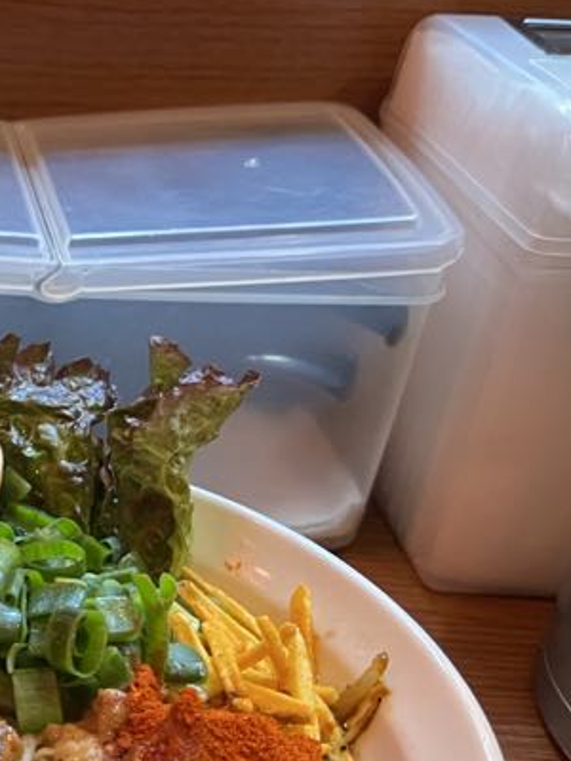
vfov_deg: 29.8
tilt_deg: -29.3
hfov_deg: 19.8
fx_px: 1430
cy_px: 428
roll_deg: -1.4
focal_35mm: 65
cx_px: -270
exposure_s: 1/40
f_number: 1.5
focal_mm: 5.7
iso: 400
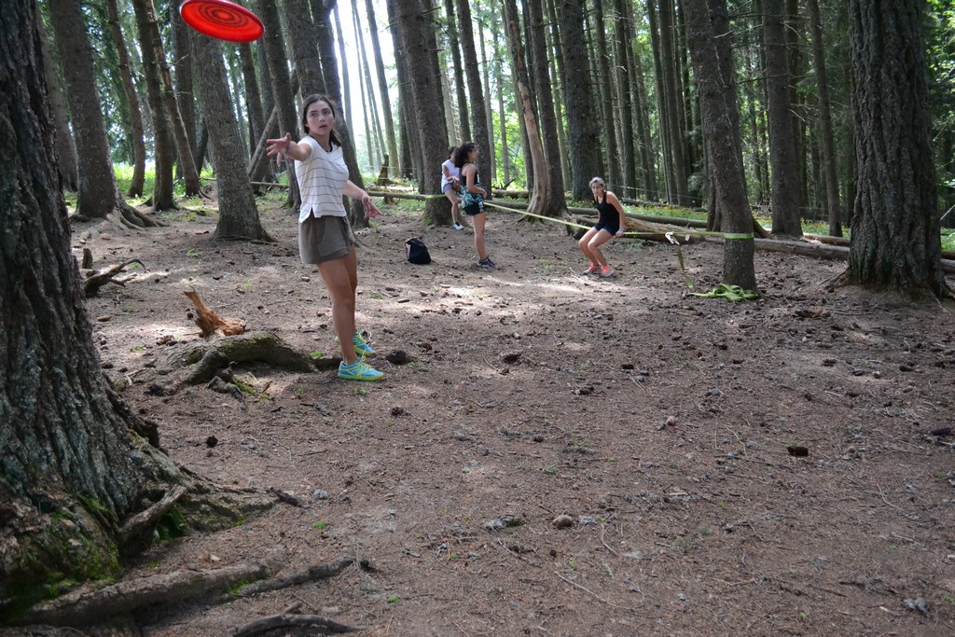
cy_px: 318
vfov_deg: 43.6
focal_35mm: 30
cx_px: 478
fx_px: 796
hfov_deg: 61.9
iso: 3200
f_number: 4
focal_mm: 20
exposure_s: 1/640
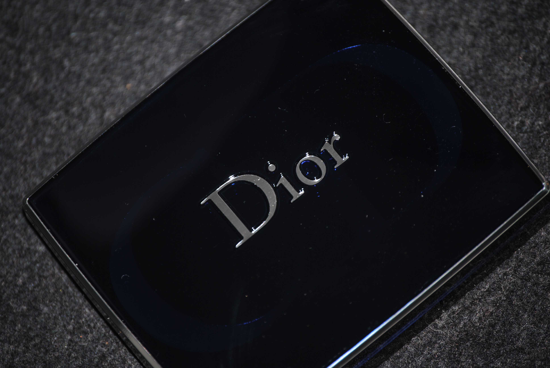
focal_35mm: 232
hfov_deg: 8.8
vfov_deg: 5.9
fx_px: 3556
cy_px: 184
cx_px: 275
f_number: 5.3
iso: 100
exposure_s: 1/125
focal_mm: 155
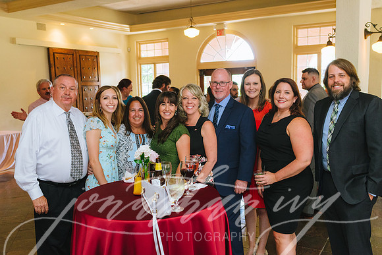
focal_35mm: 35
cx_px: 191
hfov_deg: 54.4
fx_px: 371
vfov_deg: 37.9
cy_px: 128
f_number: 4
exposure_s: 1/160
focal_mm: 35
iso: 1600
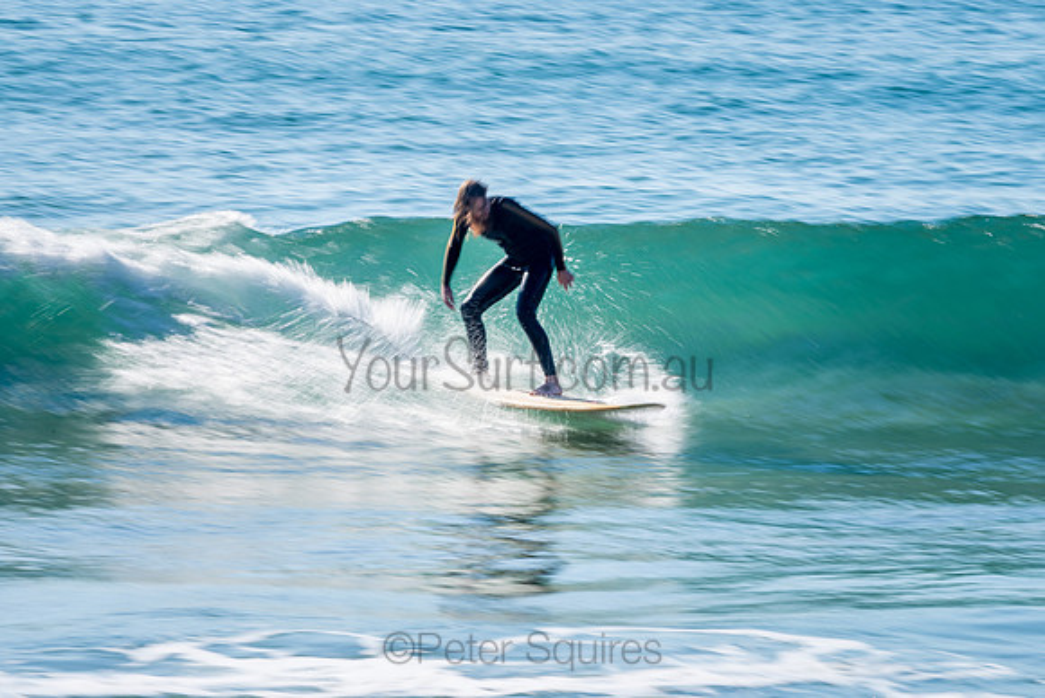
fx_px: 17378
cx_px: 534
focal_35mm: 599
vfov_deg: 2.3
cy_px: 341
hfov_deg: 3.4
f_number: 22
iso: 31
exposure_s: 1/20
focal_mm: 500
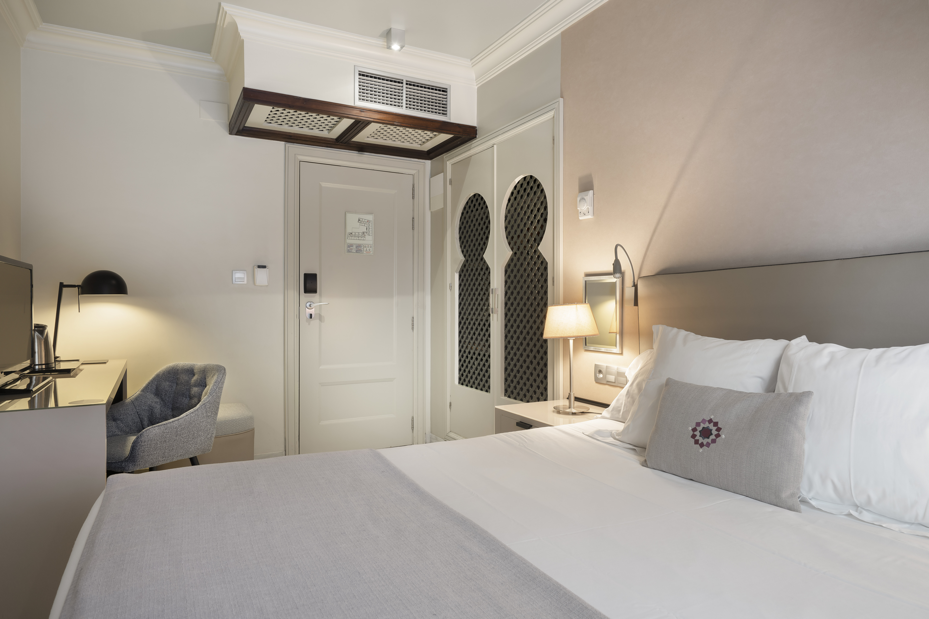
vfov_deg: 59.5
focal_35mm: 21
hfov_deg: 81.2
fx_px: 542
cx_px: 464
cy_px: 310
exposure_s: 1
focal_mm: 21
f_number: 10
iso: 100
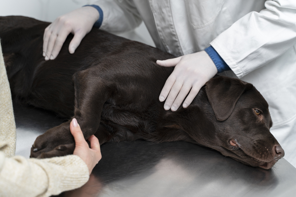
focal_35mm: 58
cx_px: 145
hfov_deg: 34.5
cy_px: 99
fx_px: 477
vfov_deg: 23.4
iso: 640
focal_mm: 56
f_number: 2.8
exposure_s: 1/320
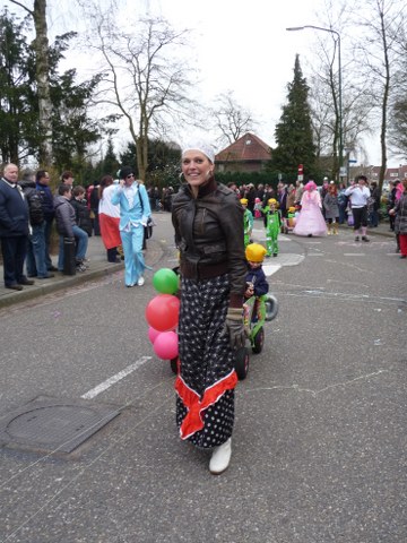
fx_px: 533
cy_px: 272
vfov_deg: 54.0
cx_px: 204
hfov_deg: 41.8
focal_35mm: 34
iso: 100
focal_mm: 5.6
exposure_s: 1/160
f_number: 3.6
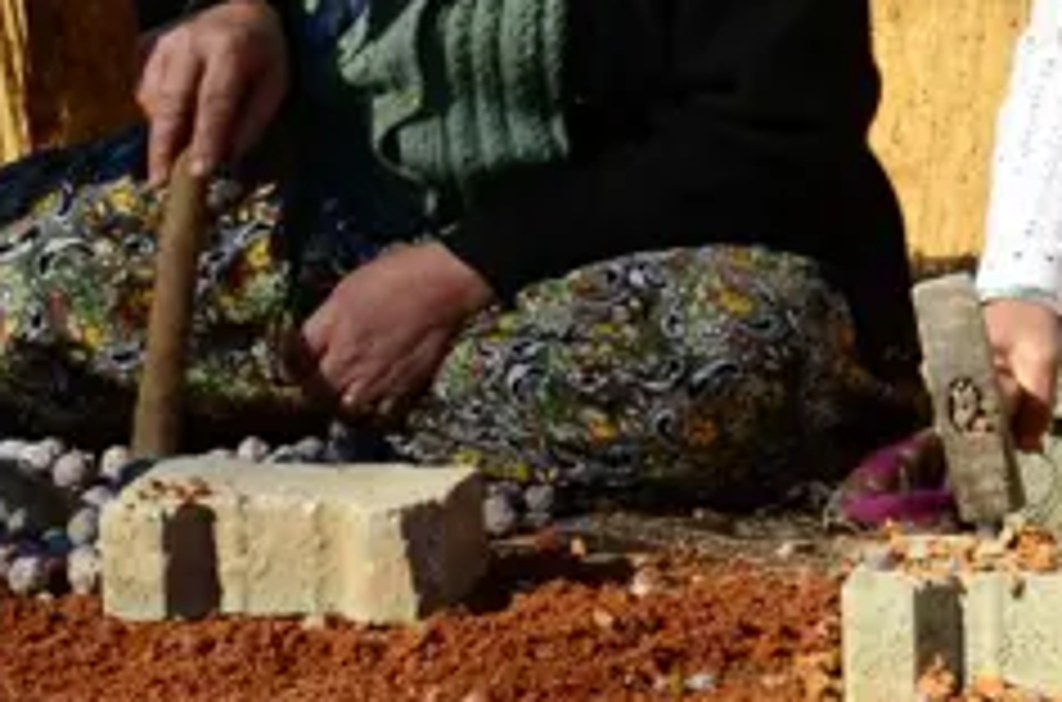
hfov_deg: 11.5
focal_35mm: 179
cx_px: 446
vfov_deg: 7.6
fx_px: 5266
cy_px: 68
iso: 200
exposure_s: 1/320
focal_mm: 32
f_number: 9
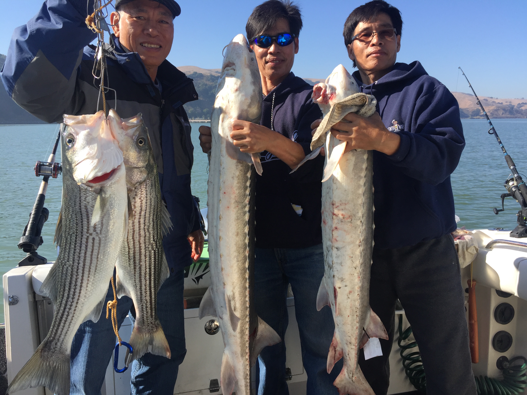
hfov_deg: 61.7
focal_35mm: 29
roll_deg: -0.1
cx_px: 264
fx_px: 442
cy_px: 198
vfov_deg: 48.2
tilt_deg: -8.7
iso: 32
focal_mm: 4.15
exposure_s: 1/1199
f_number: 2.2
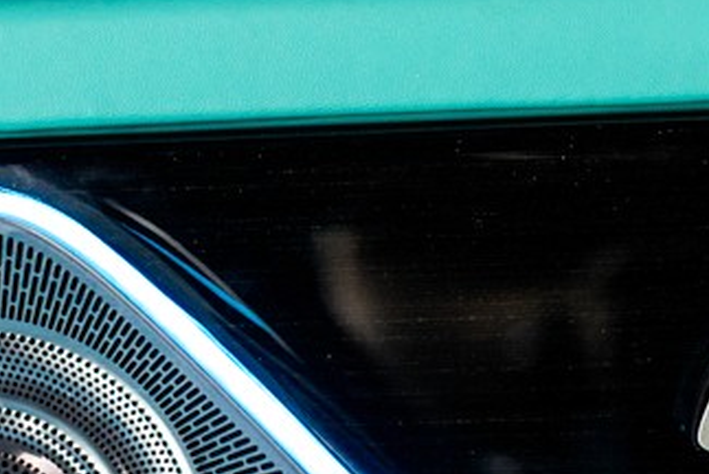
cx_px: 637
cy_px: 592
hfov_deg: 9.8
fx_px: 4120
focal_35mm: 209
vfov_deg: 6.5
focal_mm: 50
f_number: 2.8
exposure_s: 1/125
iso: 2000
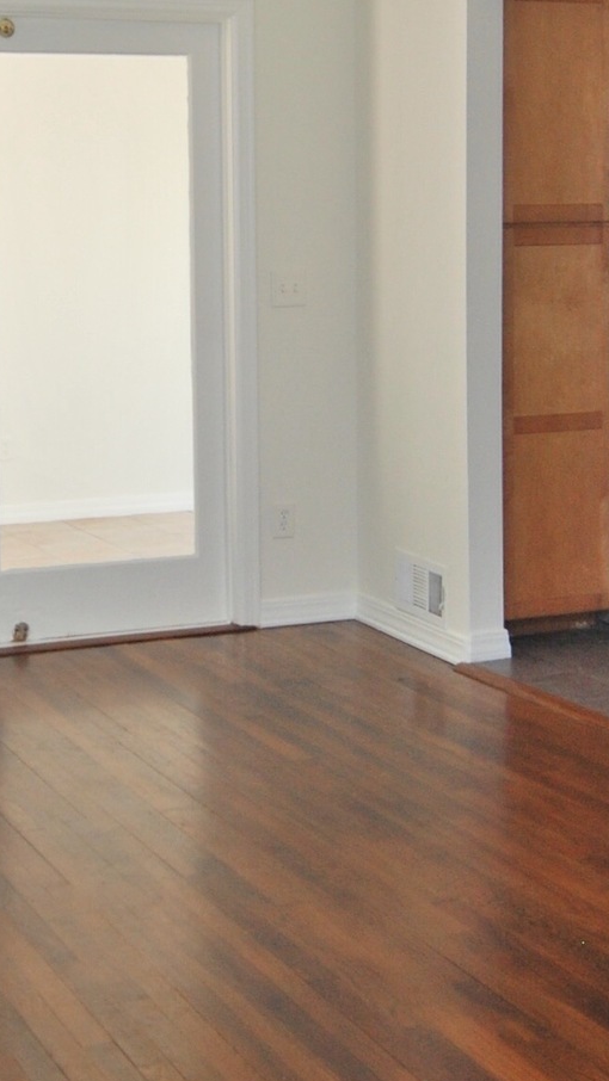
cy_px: 396
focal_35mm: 64
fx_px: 1836
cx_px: 179
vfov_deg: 32.7
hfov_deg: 18.7
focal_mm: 12
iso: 200
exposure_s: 1/80
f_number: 4.5
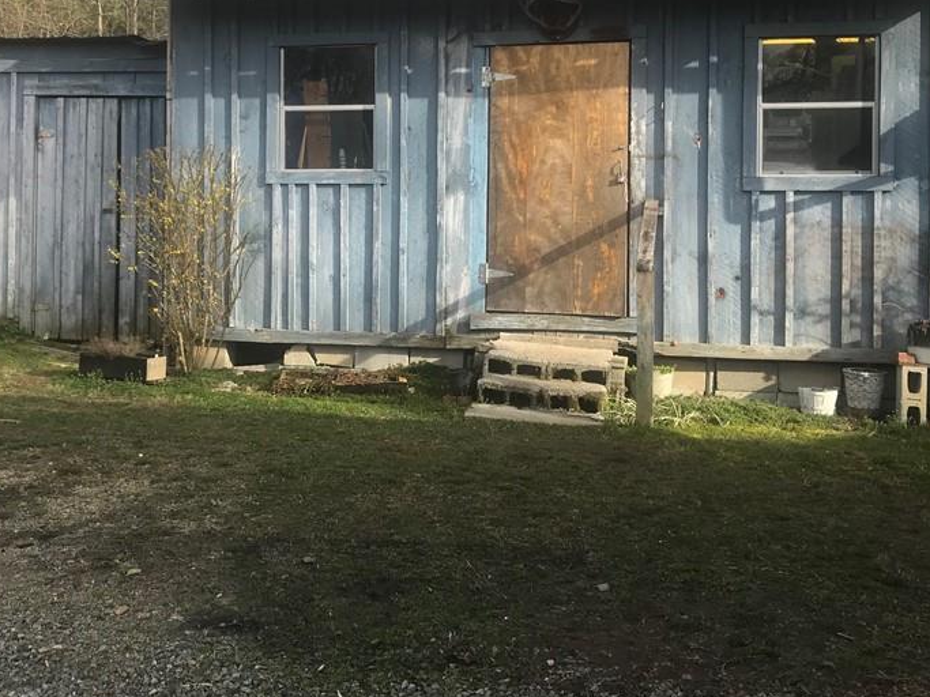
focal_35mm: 42
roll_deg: -0.7
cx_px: 441
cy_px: 211
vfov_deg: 33.9
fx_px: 1128
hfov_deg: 44.8
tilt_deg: -1.5
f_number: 1.8
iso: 20
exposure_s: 1/560
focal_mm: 3.99
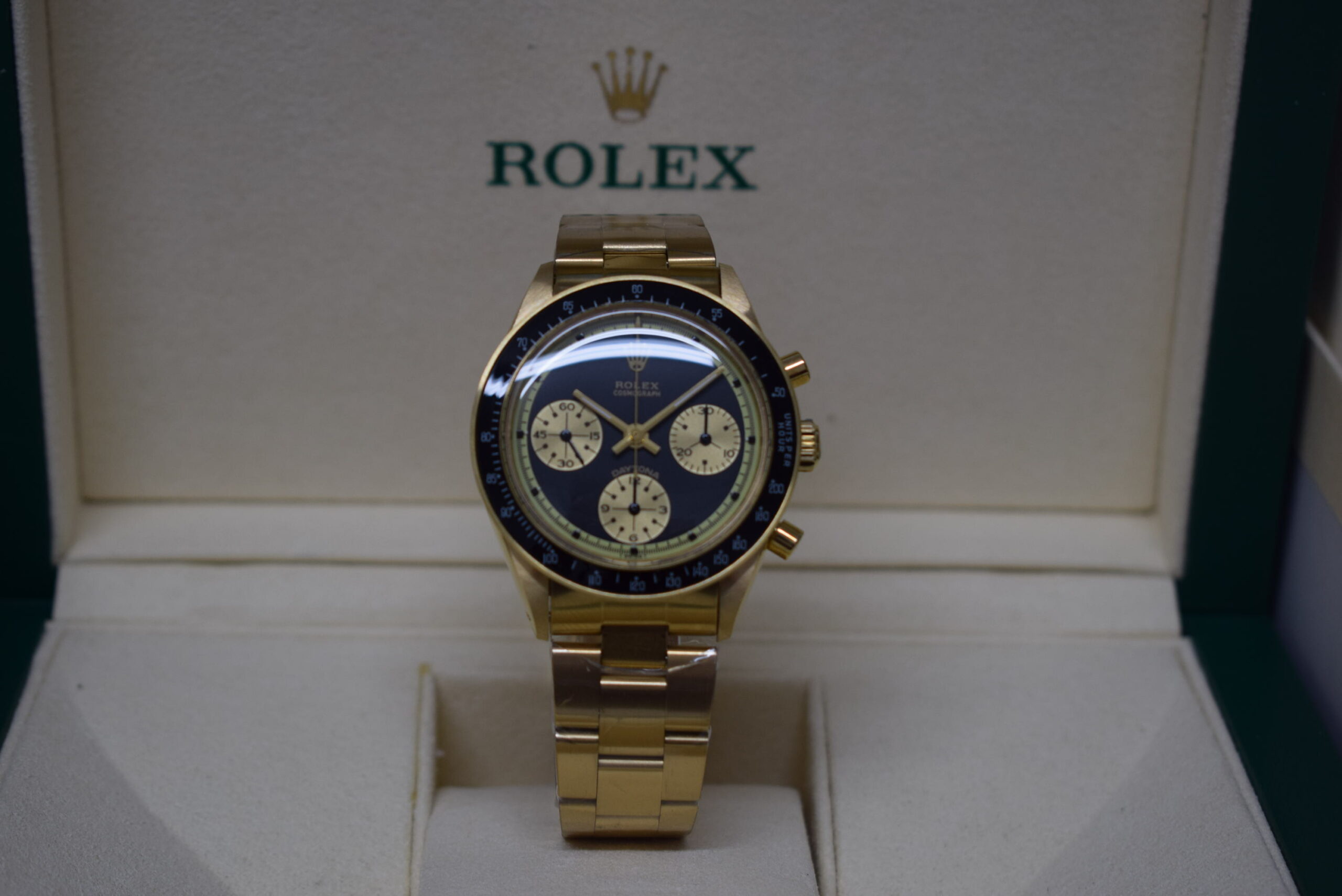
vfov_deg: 17.5
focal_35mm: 78
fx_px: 2910
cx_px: 671
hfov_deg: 26.0
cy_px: 448
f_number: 5.6
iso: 400
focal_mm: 52
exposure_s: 1/80
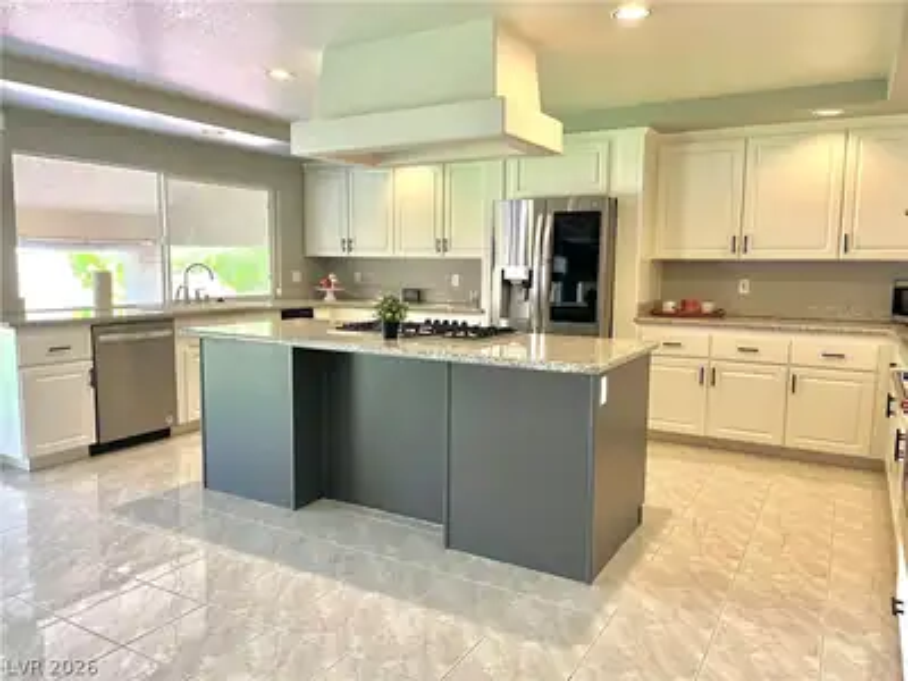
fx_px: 682
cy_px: 340
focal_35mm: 26
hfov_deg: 67.3
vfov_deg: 53.1
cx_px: 454
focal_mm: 5.1
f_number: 1.6
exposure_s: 1/60
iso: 80
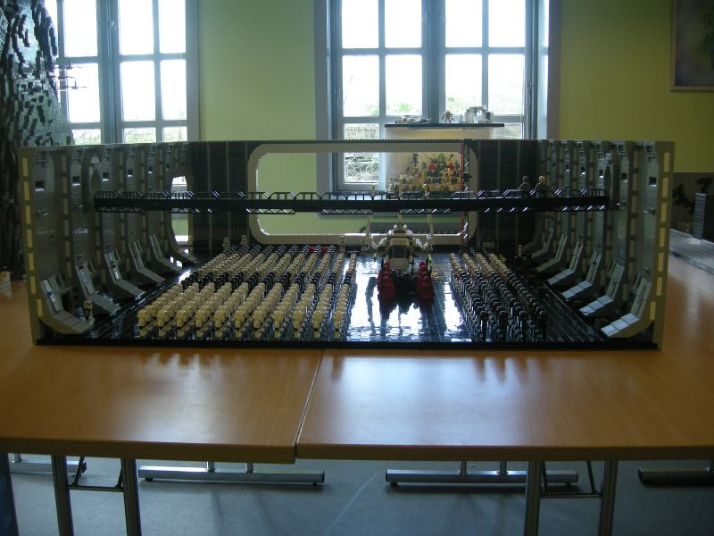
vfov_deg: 39.7
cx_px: 357
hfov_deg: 51.4
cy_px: 268
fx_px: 743
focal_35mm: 36
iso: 86
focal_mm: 7.5
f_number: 2.7
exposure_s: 1/58.1
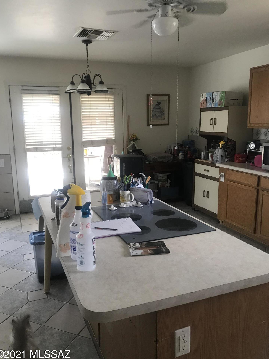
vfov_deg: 61.7
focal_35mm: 29
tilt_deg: -10.9
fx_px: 301
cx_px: 134
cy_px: 185
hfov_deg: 48.2
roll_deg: +1.2
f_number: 1.8
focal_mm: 3.99
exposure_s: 1/15
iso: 40
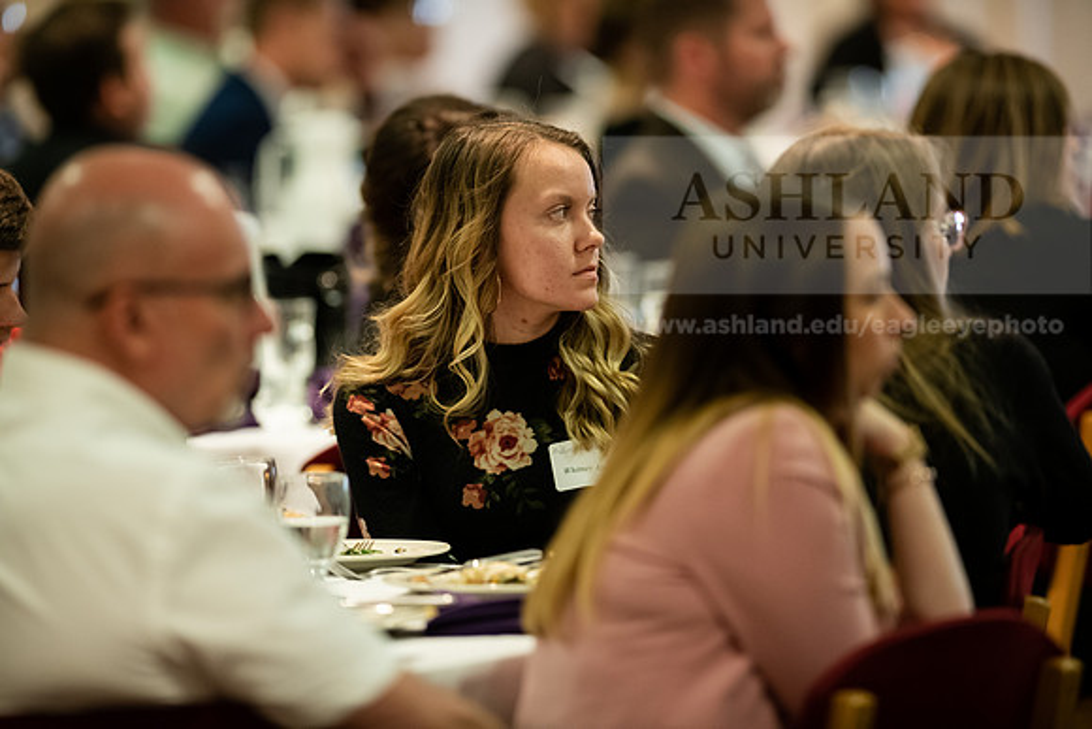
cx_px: 546
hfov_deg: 6.9
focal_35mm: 300
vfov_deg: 4.6
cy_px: 364
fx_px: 9102
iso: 2000
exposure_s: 1/200
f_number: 2.8
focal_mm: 300
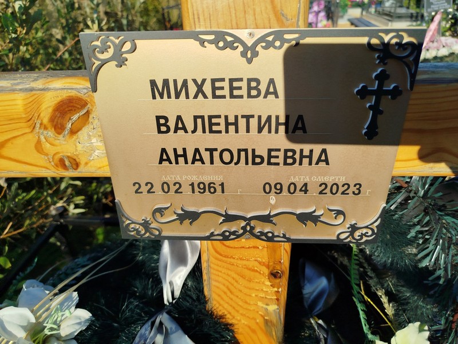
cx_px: 229
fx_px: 318
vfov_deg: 56.8
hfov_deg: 71.6
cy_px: 172
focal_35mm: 24
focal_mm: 5.31
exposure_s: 1/1233
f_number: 1.7
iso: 50
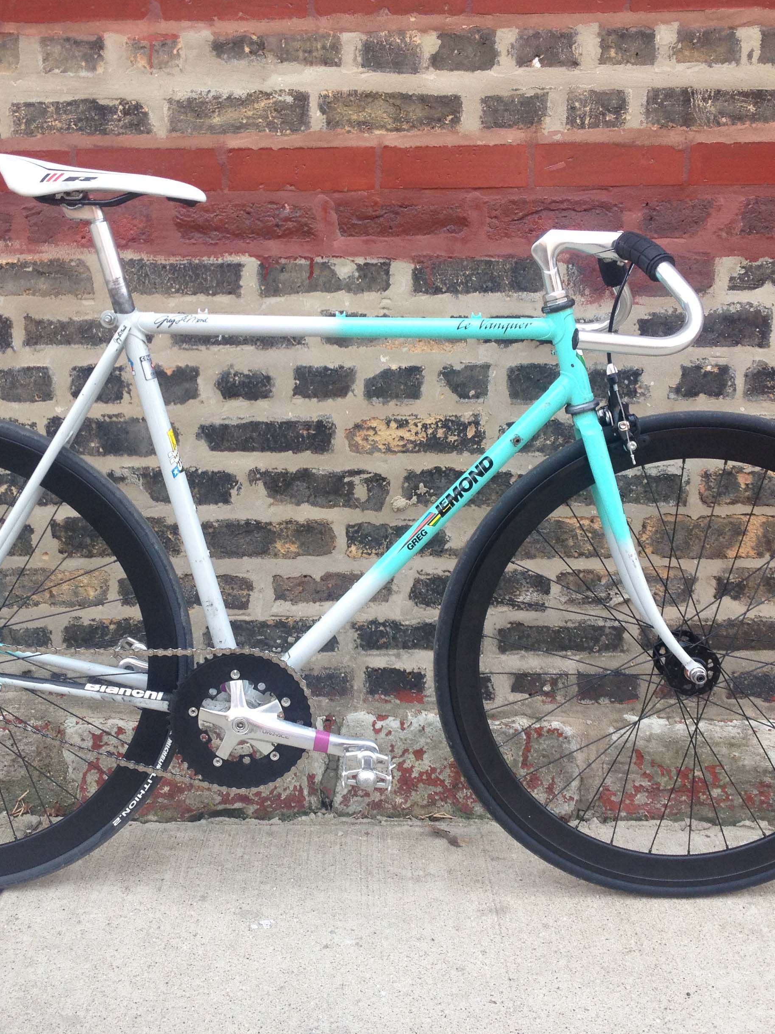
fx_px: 1403
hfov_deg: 30.8
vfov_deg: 40.4
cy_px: 518
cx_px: 333
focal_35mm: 47
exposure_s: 1/169
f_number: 2.4
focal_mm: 4.28
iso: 50
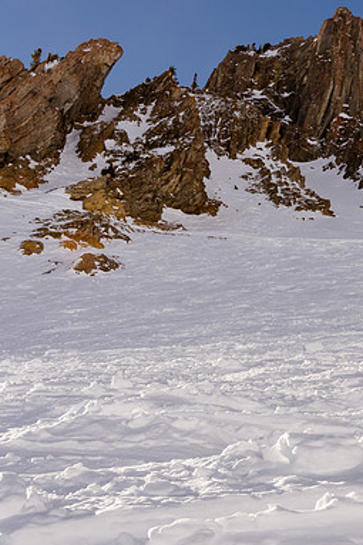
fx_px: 1226
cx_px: 397
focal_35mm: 81
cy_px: 272
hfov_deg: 16.4
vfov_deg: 25.1
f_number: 14
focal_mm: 35
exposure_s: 1/320
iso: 160
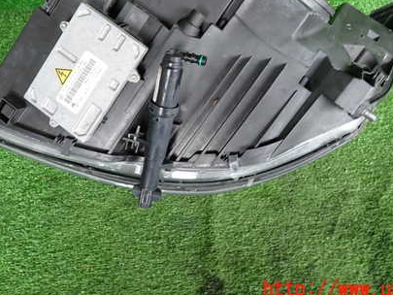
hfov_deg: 50.1
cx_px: 191
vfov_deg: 38.0
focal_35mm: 37
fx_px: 420
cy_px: 83
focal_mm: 4.5
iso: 200
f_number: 2
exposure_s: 1/40
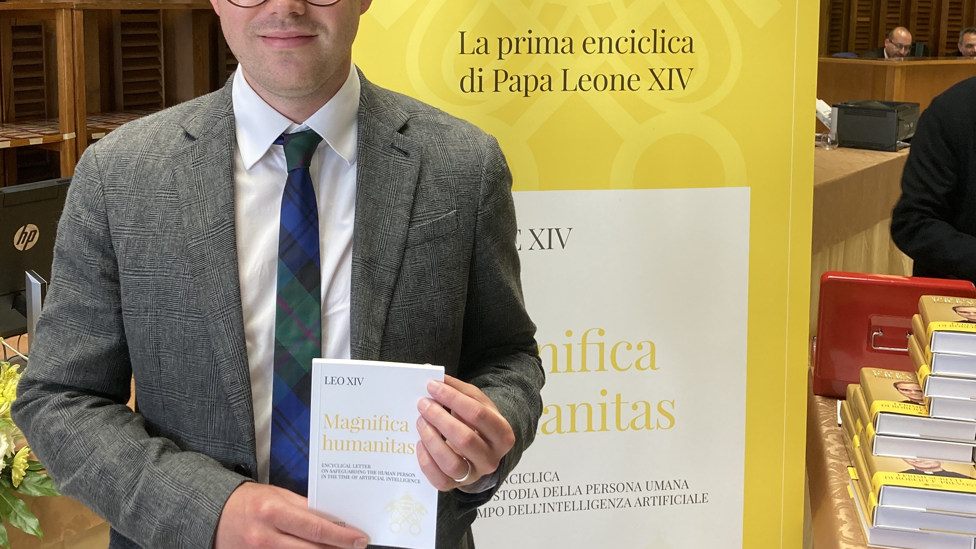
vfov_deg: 26.3
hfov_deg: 45.5
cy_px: 162
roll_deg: -0.6
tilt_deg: -7.5
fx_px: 1165
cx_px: 466
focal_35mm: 45
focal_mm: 3.99
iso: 50
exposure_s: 1/50
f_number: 1.8
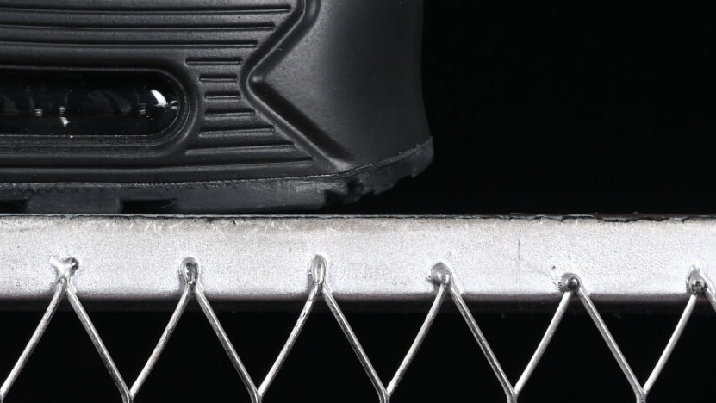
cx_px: -335
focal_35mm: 242
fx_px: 4596
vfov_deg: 5.0
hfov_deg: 8.7
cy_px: -234
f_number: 6.3
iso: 160
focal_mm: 50
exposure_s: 1/60
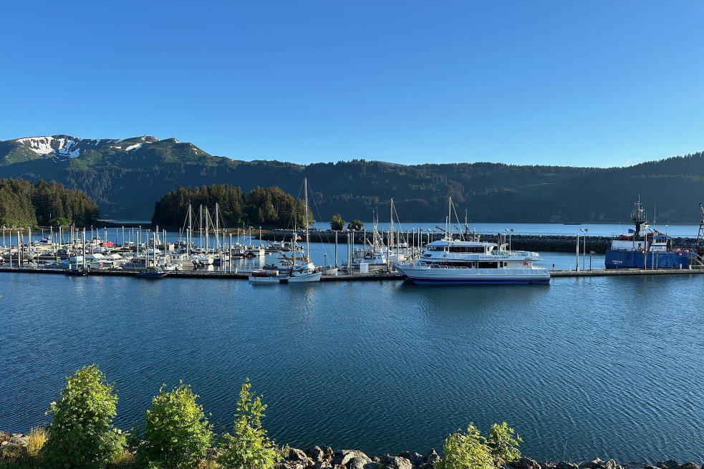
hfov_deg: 69.4
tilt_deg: -1.7
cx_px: 338
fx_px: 508
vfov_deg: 49.5
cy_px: 236
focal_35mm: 26
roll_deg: -0.3
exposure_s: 1/2353
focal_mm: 6.86
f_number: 1.78
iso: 80
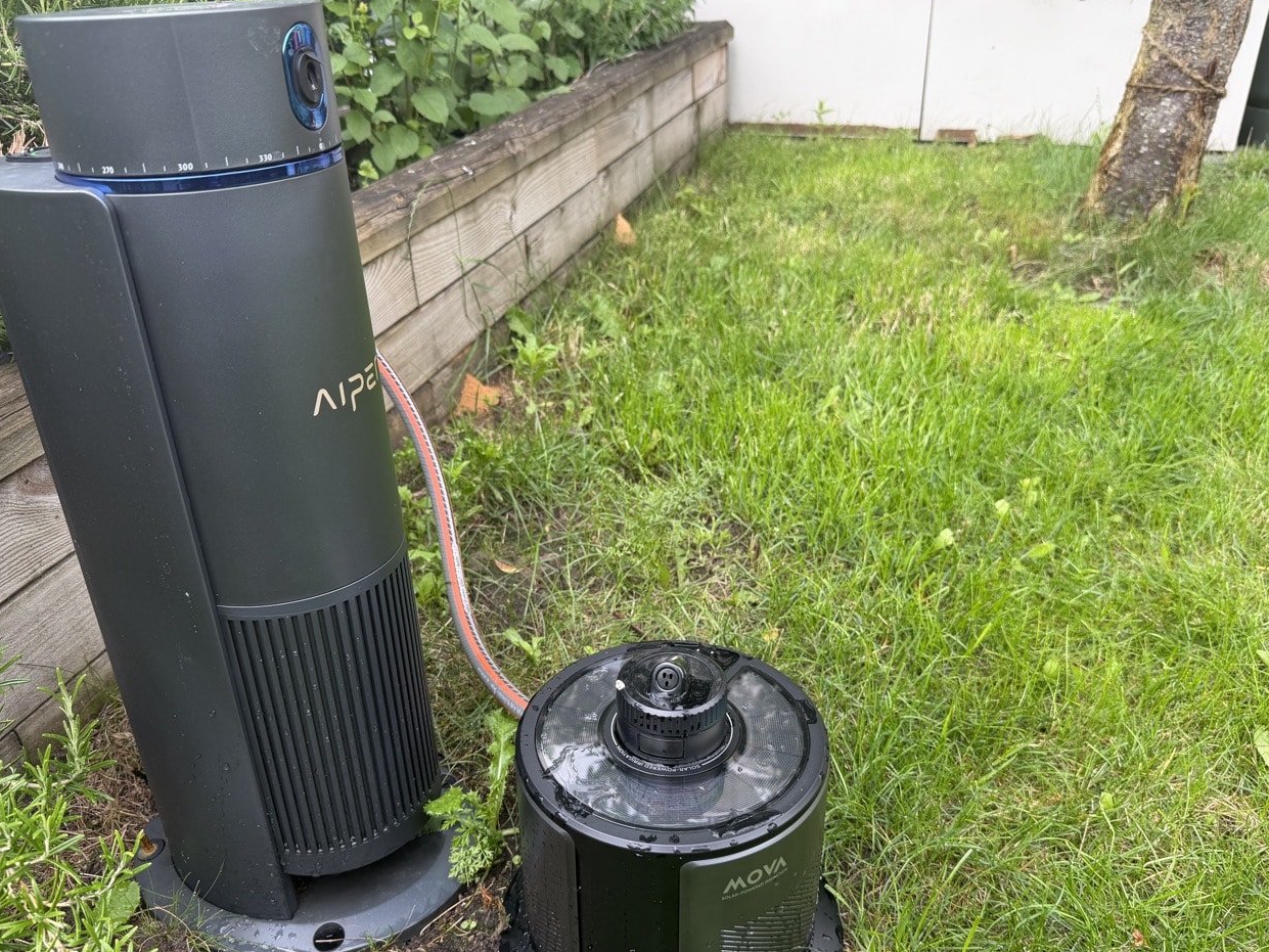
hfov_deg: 61.7
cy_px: 530
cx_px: 639
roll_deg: +2.3
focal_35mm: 29
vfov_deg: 48.1
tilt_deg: -30.1
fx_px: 1063
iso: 50
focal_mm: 6.76
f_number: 1.78
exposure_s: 1/143
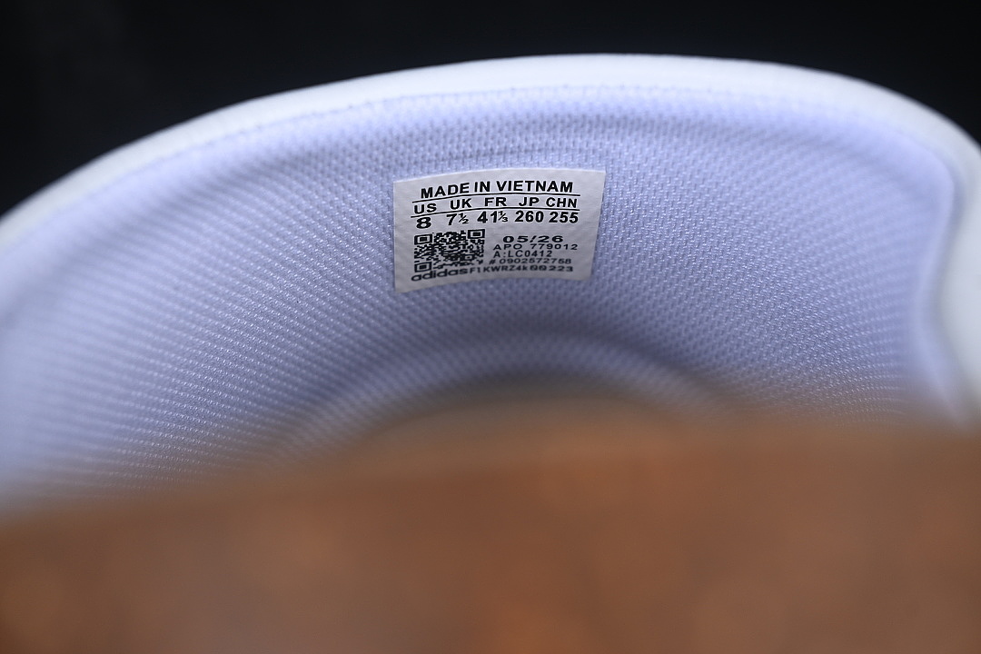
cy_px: 327
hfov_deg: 27.0
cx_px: 490
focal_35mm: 75
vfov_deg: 18.2
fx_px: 2044
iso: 160
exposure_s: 1/100
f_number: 7.1
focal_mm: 50
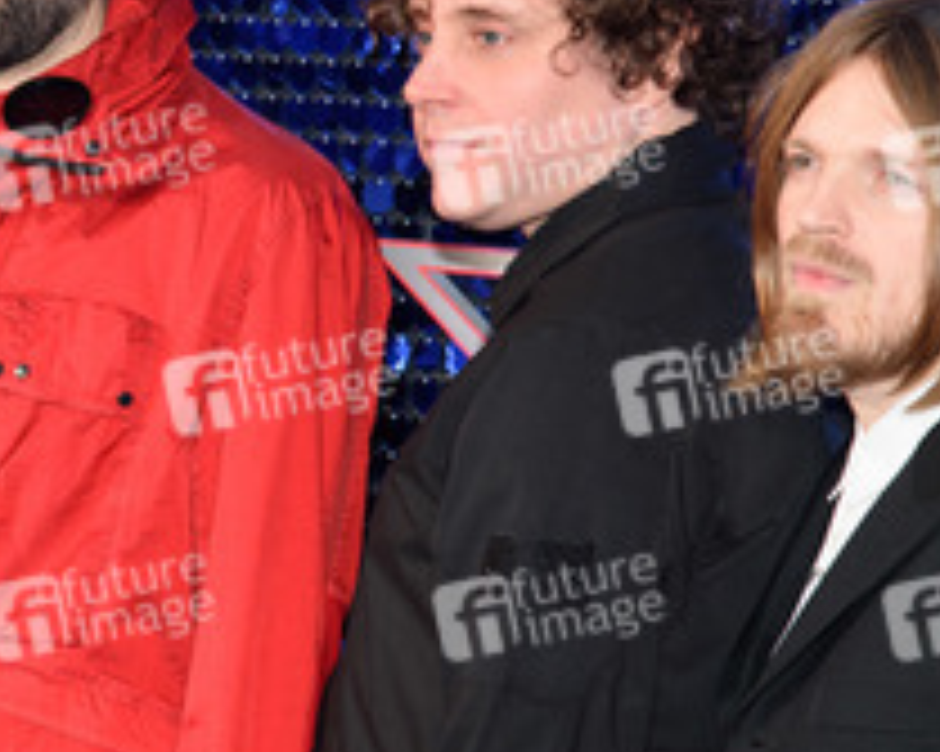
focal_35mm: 212
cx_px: 157
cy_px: 270
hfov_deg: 9.1
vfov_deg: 7.3
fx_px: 5895
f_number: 5.6
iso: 800
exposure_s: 1/250
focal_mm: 105
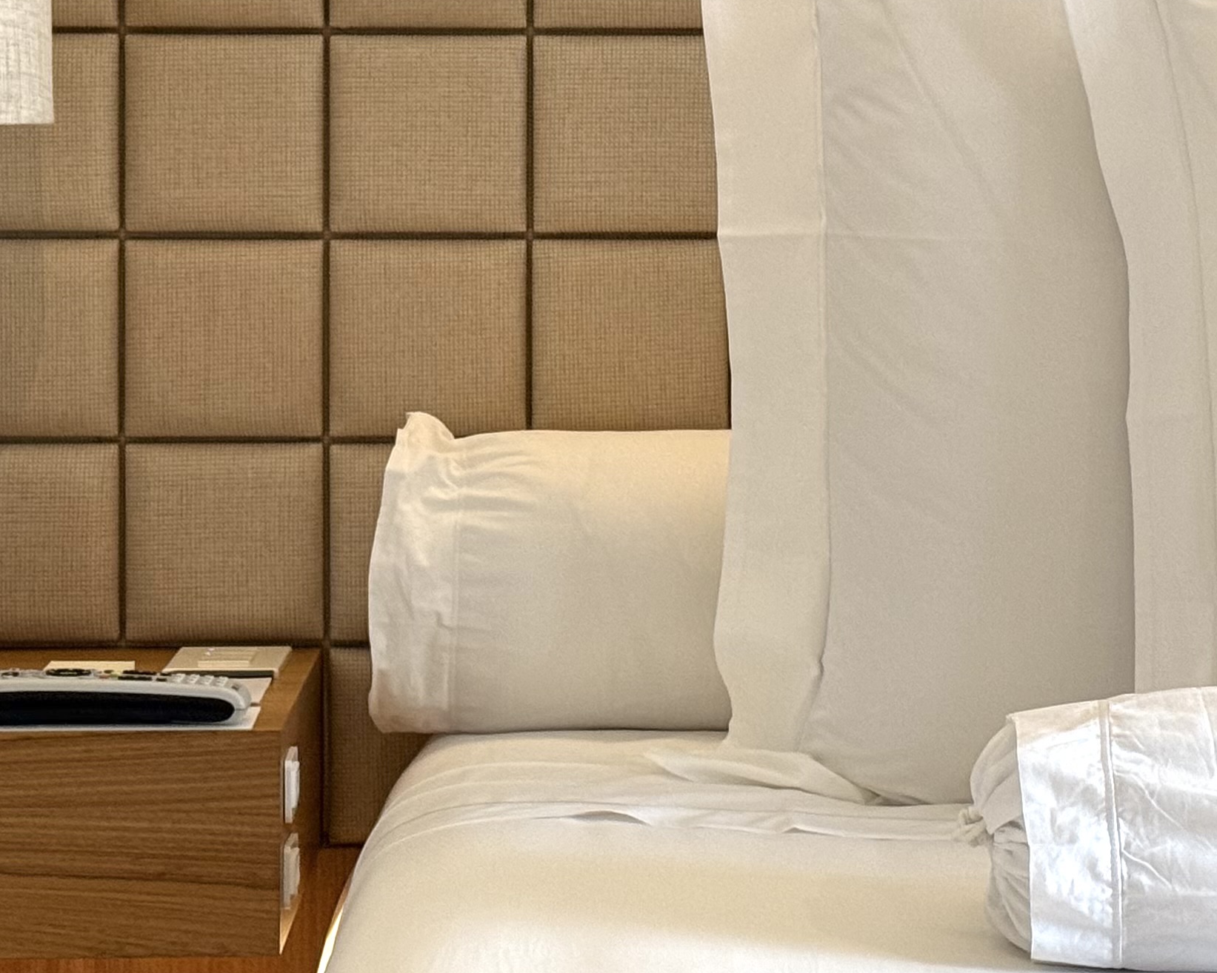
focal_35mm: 115
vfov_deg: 13.3
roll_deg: +0.0
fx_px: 4142
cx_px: 675
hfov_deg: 16.7
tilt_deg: -1.3
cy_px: 174
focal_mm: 6.76
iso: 200
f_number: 1.78
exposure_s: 1/41
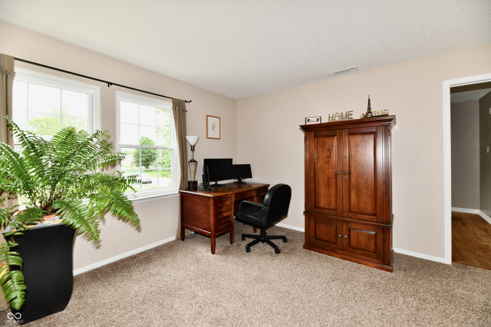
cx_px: 246
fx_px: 191
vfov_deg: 81.2
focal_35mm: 14
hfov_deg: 104.3
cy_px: 164
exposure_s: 1/60
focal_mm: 14
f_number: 6.3
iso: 640
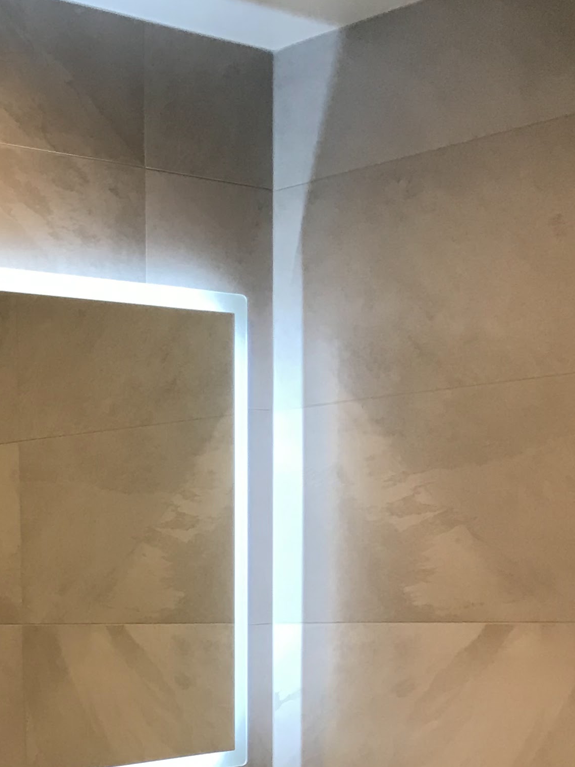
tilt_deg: -6.6
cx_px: -136
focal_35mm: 75
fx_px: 1661
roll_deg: +2.3
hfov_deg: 18.5
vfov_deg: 24.3
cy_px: 846
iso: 25
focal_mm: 3.99
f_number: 1.8
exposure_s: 1/33
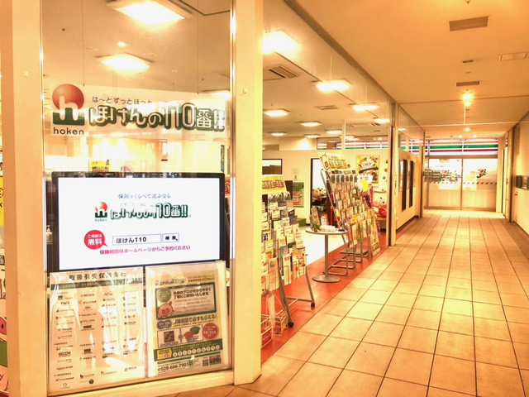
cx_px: 264
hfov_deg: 63.4
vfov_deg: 49.7
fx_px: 428
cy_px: 198
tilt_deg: -2.7
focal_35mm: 28
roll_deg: +0.1
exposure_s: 1/33
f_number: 1.8
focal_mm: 3.99
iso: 20
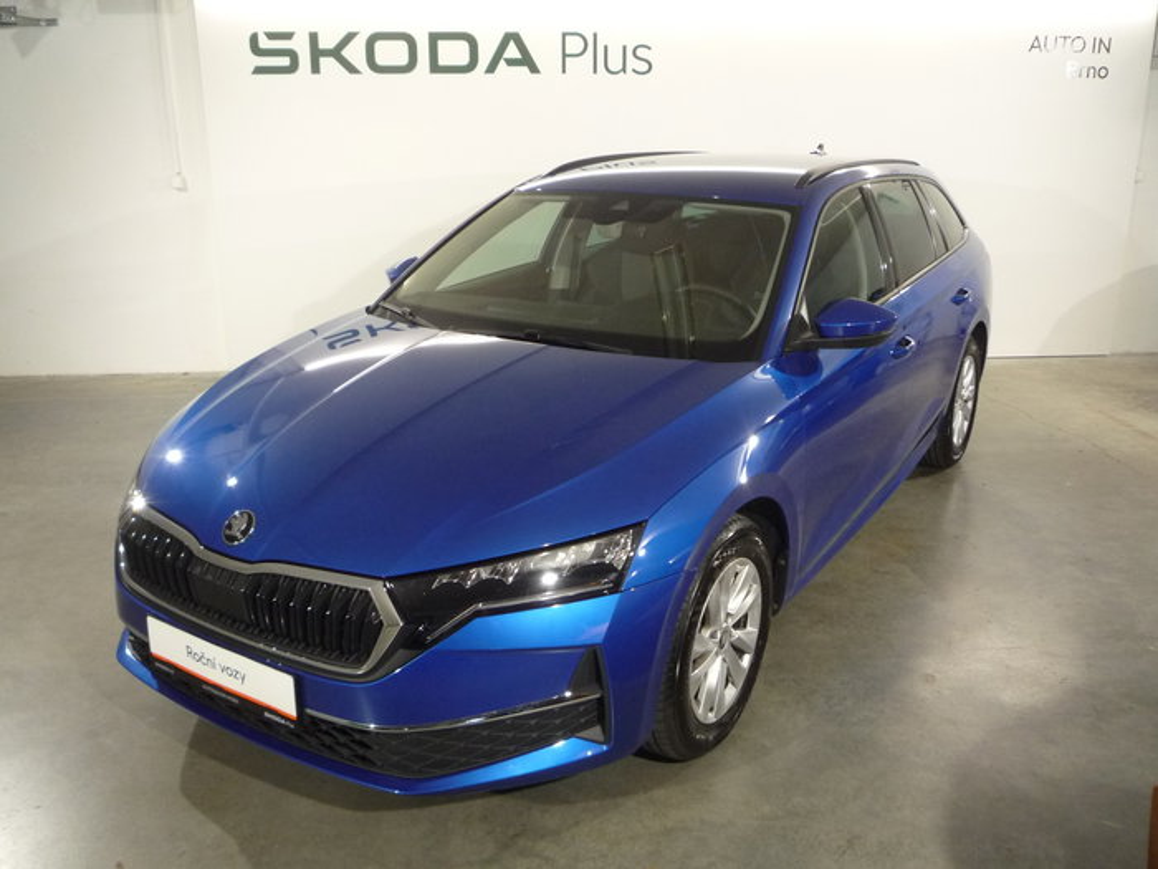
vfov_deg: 46.8
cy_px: 434
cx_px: 579
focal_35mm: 30
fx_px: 1004
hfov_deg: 60.0
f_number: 3.3
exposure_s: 1/30
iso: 250
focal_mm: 5.2
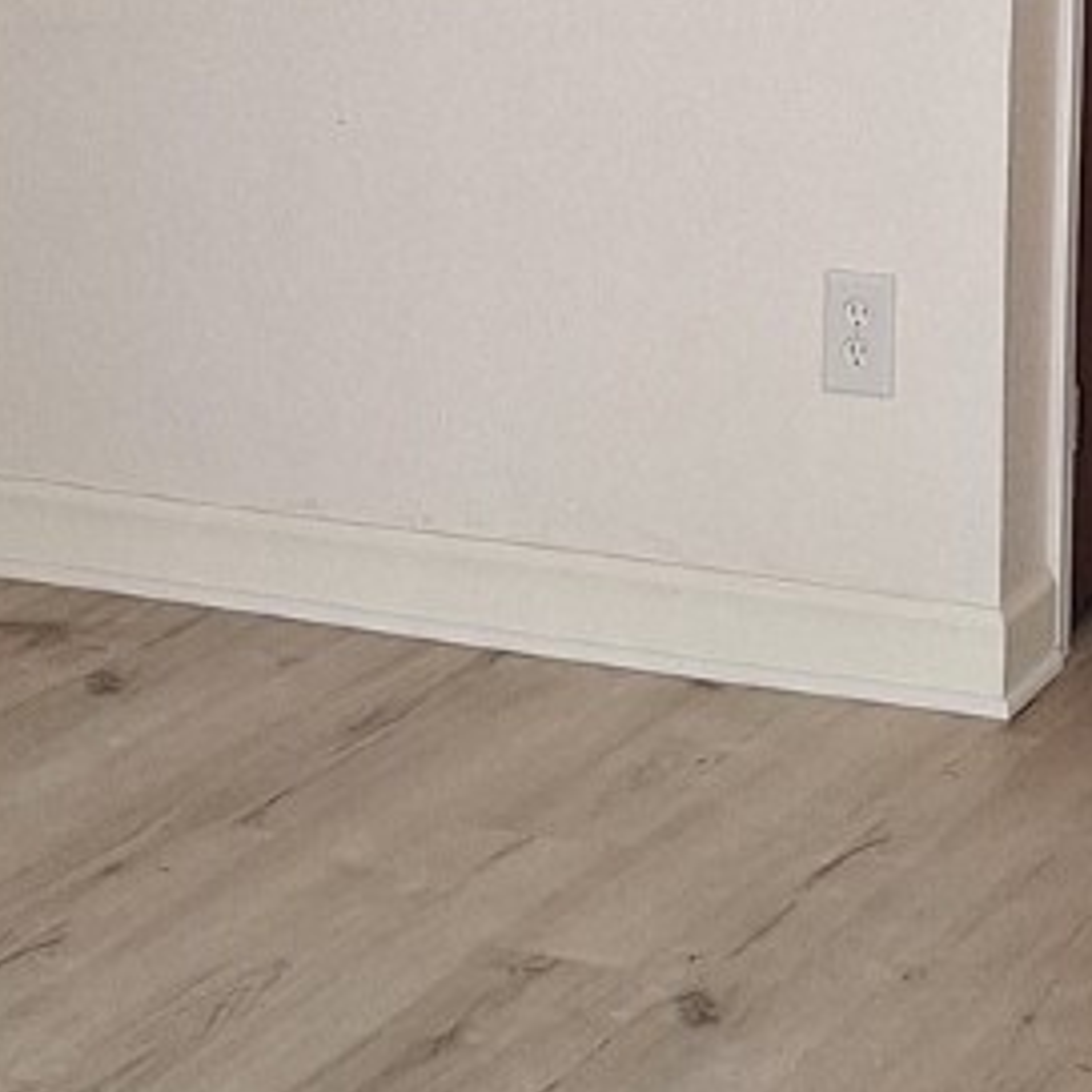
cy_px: -755
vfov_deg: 13.8
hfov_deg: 14.5
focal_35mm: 115
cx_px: 1453
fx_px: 4104
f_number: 1.8
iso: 64
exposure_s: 1/60
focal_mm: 5.54
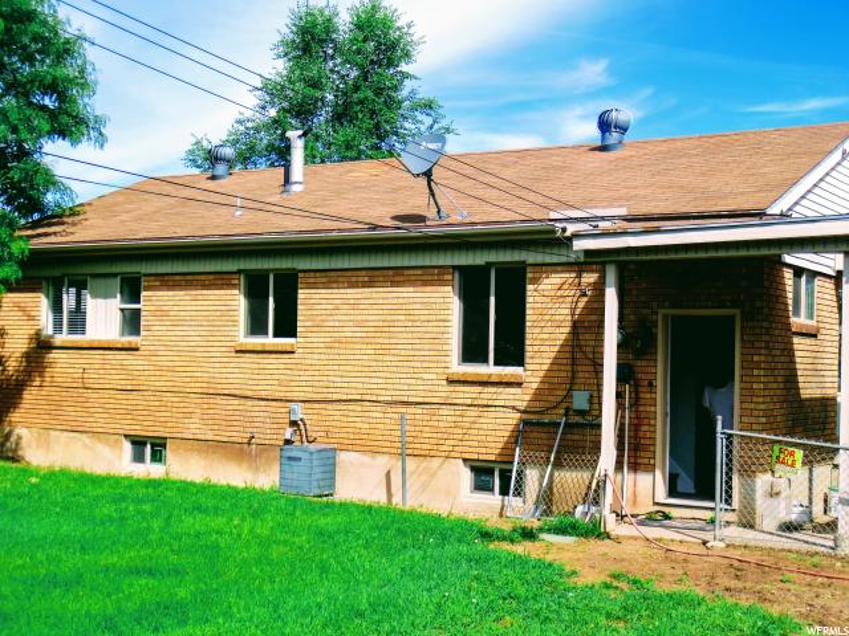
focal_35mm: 50
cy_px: 318
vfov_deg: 29.1
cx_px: 424
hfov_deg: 38.2
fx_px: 1226
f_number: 4
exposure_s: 1/1000
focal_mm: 8.9
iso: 125
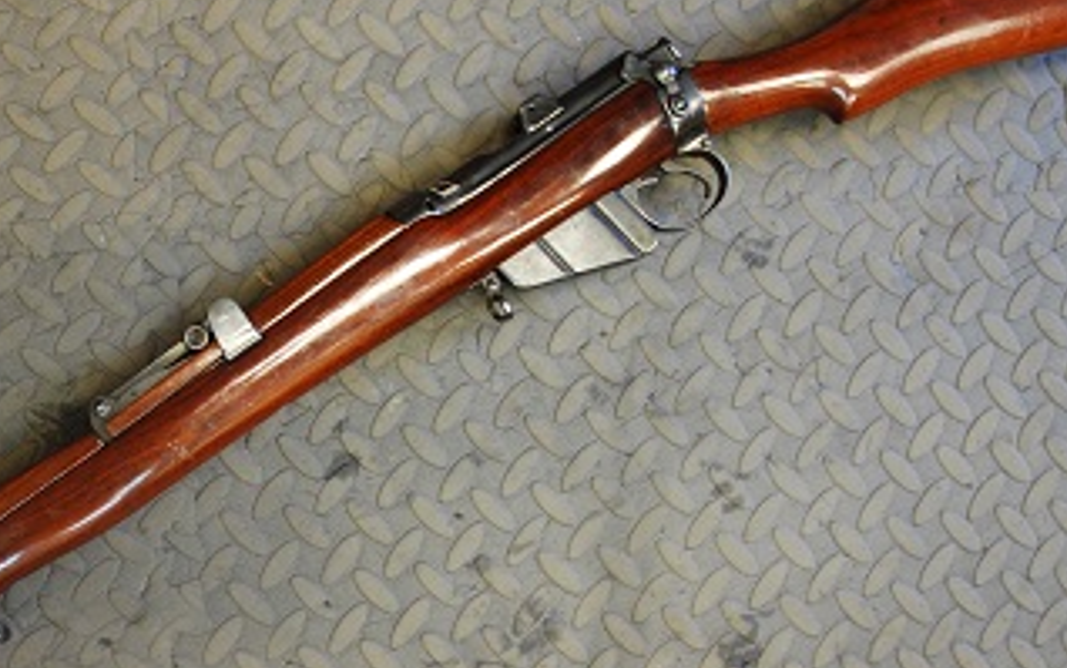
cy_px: 411
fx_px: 1513
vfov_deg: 24.8
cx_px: 255
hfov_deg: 37.8
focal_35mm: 52
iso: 560
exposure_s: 1/30
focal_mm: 18
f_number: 3.5
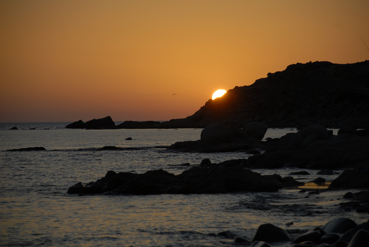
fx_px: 2078
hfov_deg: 10.1
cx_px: 184
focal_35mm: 202
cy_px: 124
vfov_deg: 6.8
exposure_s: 1/320
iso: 100
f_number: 5.6
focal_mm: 135
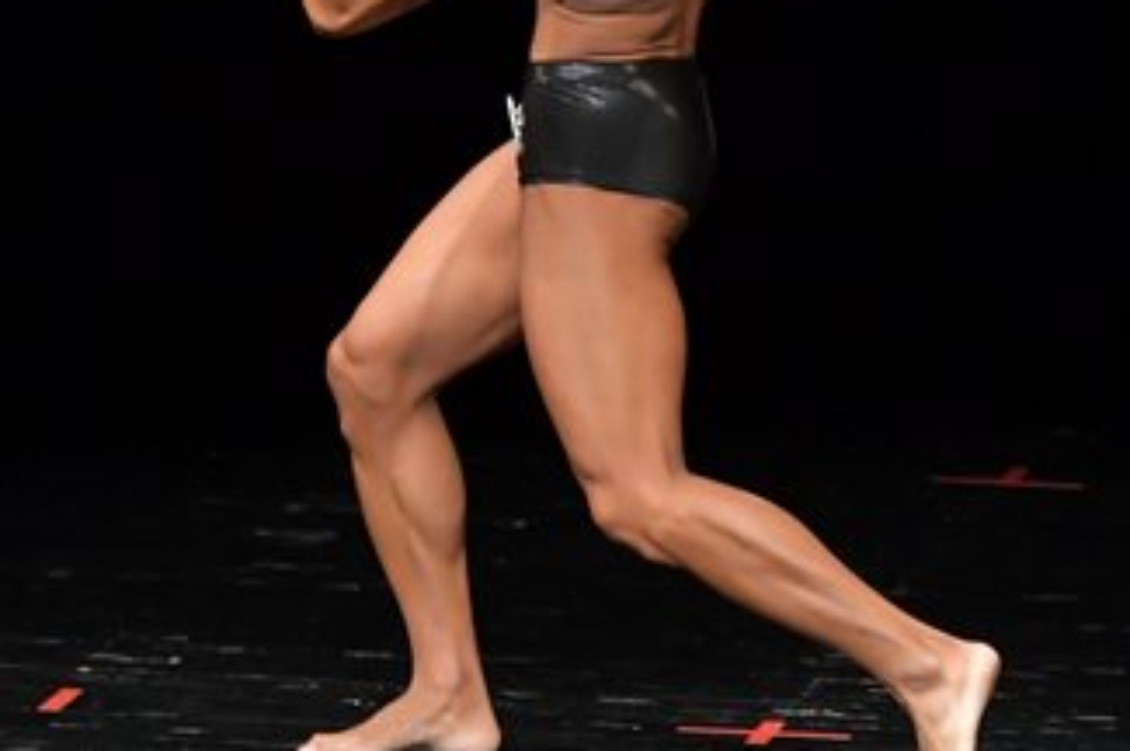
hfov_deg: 3.4
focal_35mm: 609
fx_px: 19096
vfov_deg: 2.3
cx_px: 728
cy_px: 70
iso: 4000
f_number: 5.6
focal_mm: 170
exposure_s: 1/400
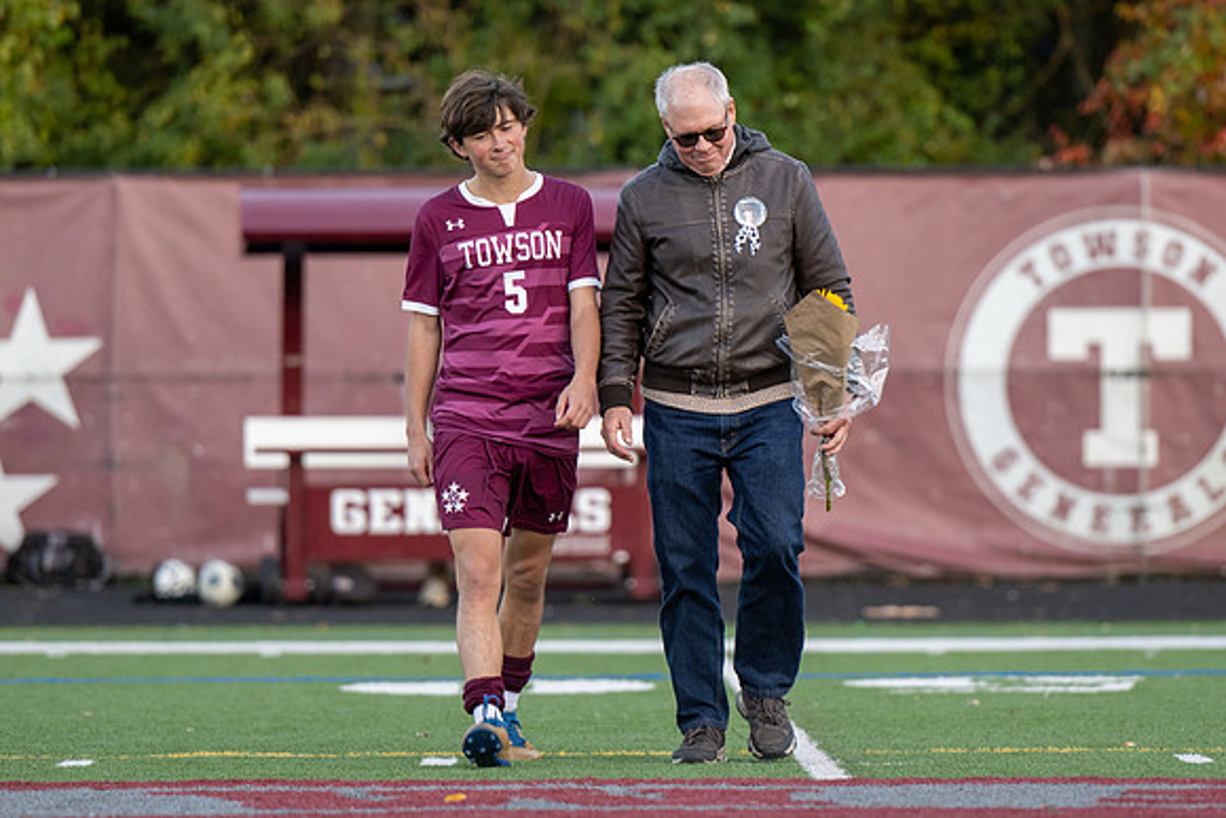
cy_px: 441
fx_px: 8937
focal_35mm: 262
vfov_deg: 5.2
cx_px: 787
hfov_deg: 7.8
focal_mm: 200
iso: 900
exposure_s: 1/400
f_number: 3.5
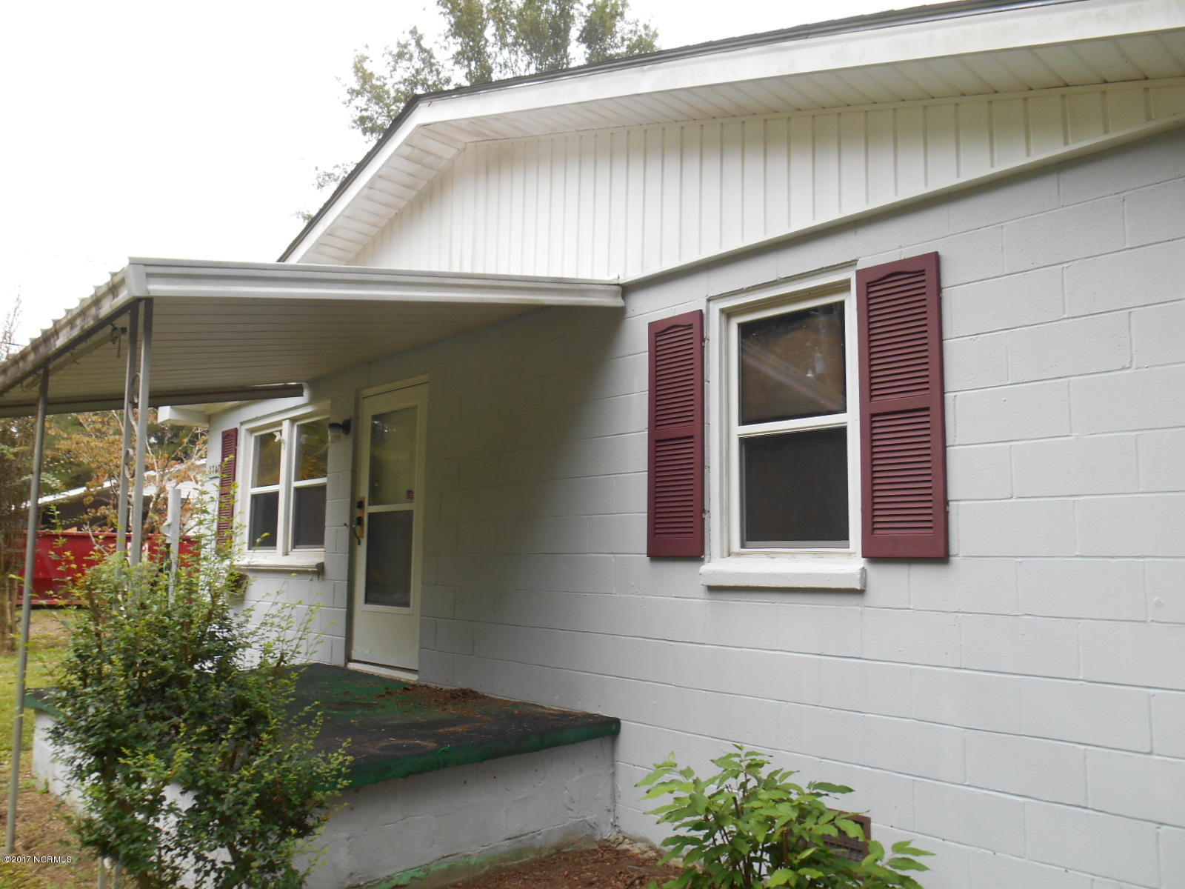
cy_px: 444
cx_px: 592
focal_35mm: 26
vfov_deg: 53.1
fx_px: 890
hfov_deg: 67.3
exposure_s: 1/80
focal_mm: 4.7
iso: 80
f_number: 3.4
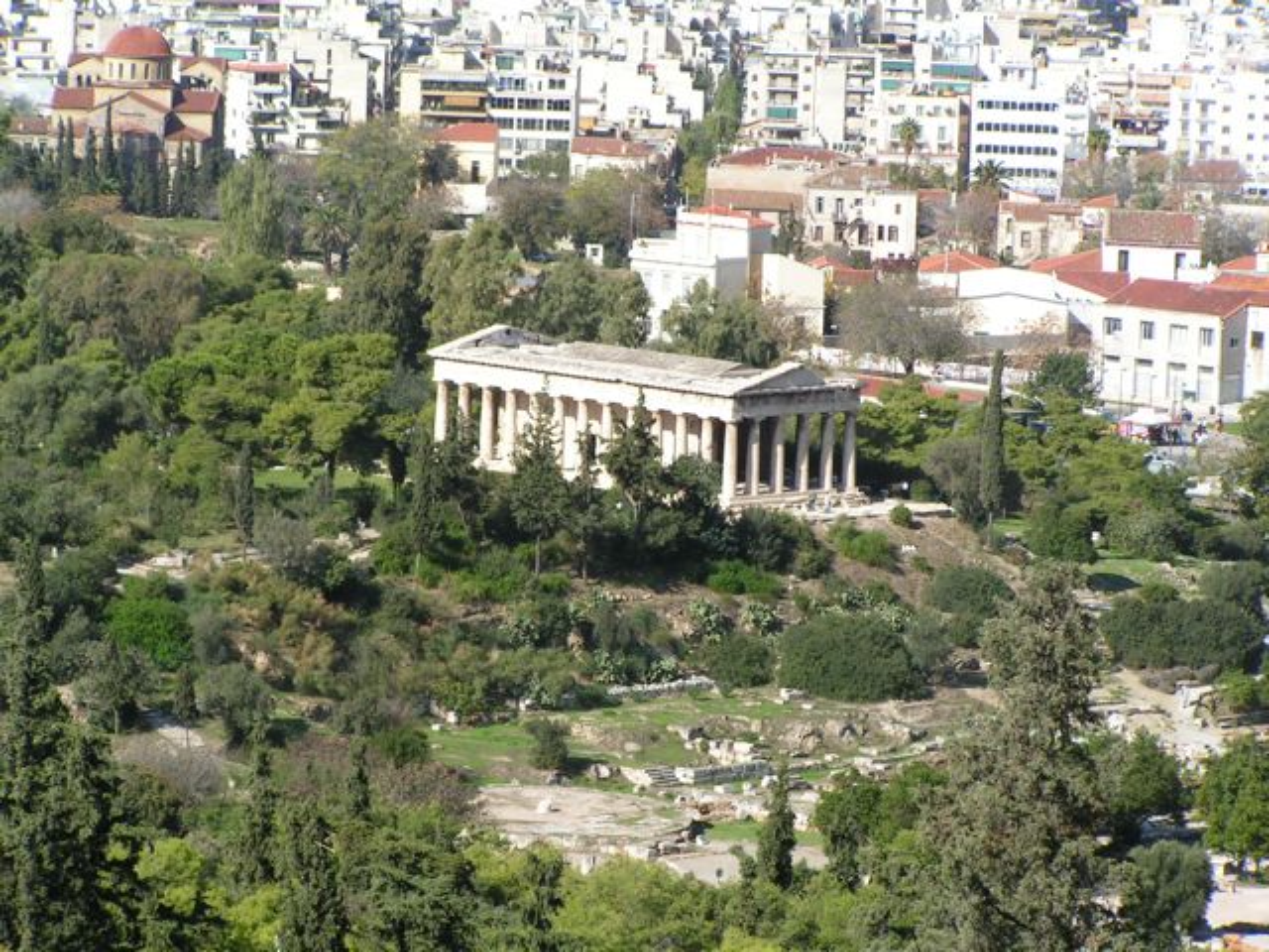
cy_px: 476
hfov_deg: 10.0
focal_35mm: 198
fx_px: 7259
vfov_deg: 7.5
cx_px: 634
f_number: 5
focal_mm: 32.9
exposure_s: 1/400
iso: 50
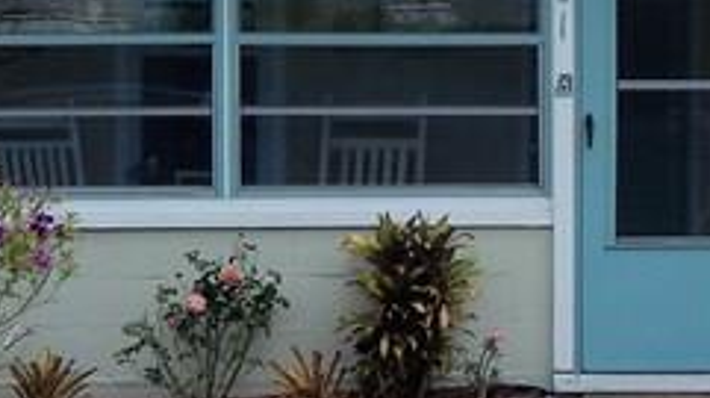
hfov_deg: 12.1
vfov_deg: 6.9
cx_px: 686
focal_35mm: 176
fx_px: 3310
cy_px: 139
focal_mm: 6.8
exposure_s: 1/1250
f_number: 3.4
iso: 125
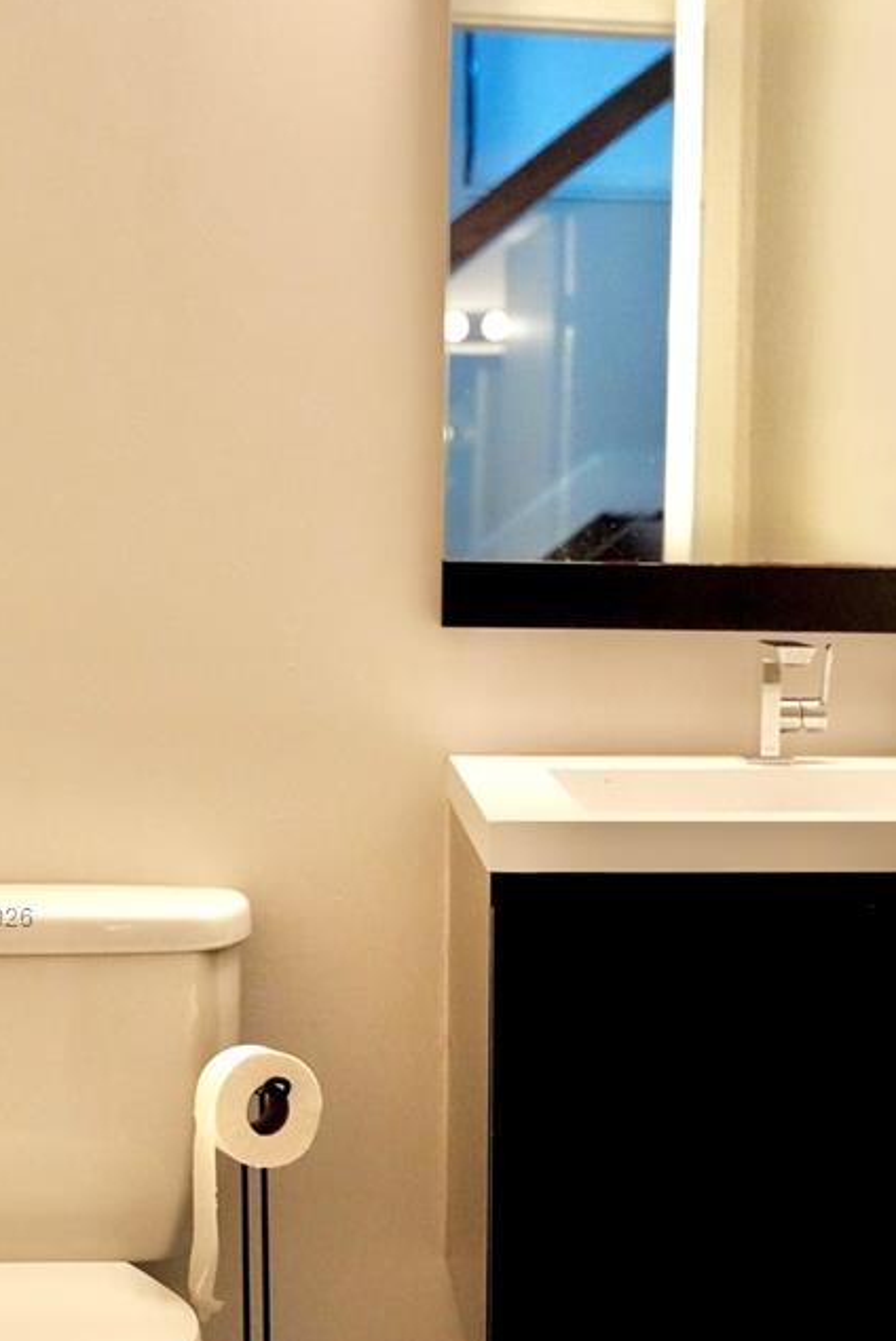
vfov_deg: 29.4
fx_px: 2536
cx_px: 537
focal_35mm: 68
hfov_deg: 20.0
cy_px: 917
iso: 5000
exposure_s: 1/160
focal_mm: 36
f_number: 2.8
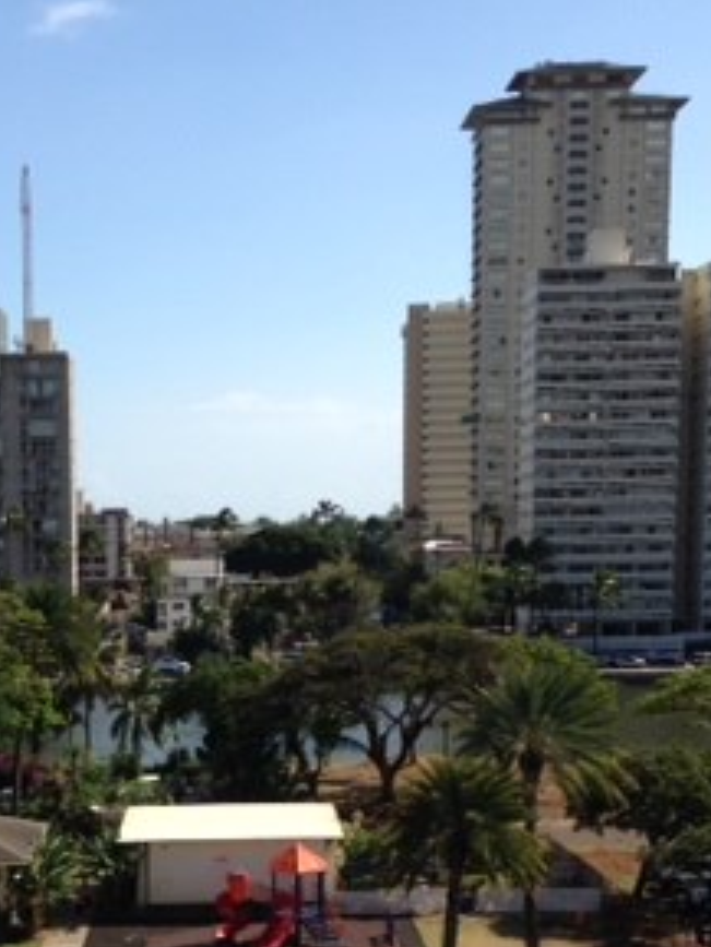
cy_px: 780
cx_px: 200
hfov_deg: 20.1
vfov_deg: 26.1
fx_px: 1998
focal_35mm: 73
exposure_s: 1/1642
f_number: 2.4
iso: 50
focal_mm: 4.12
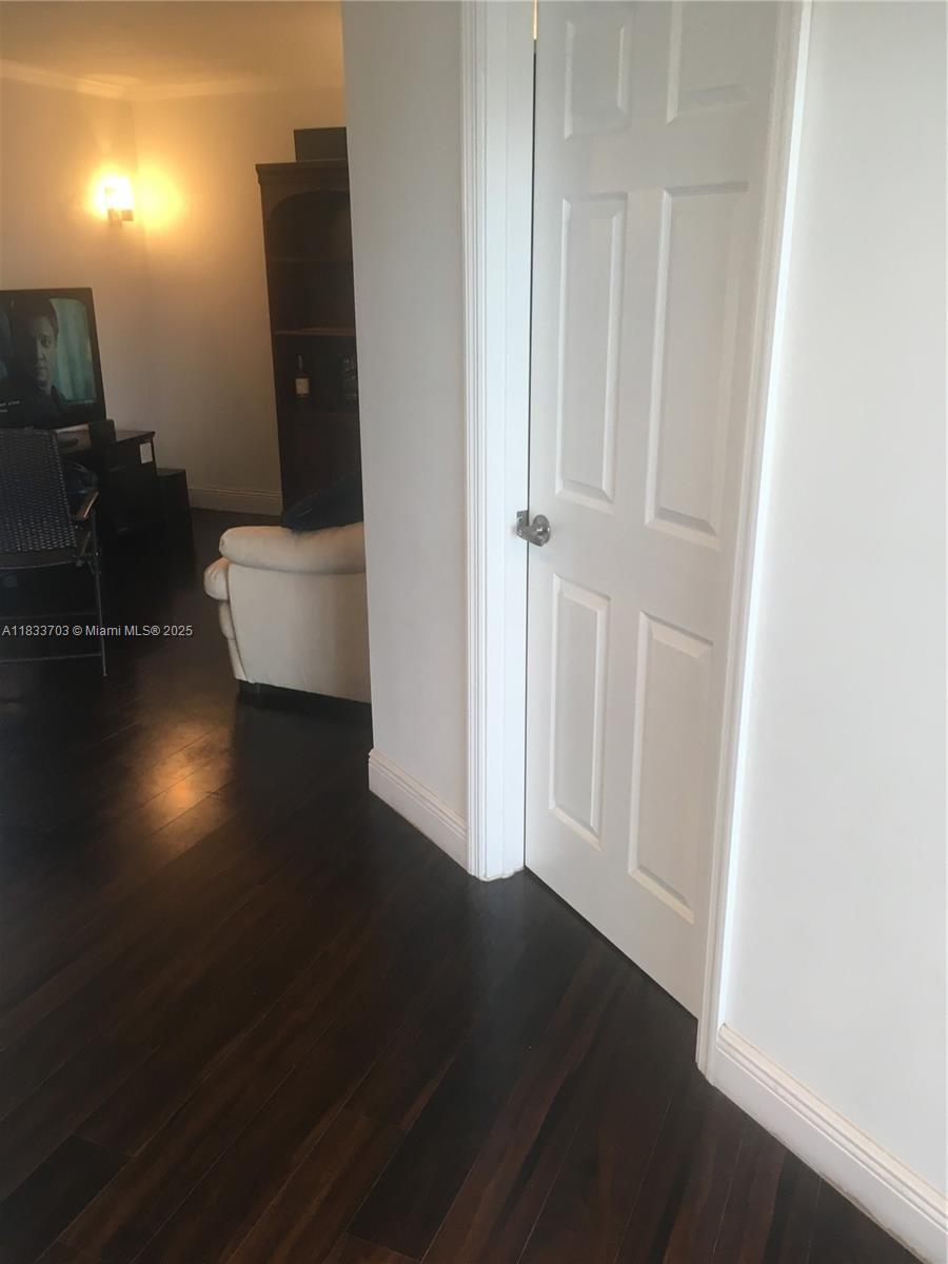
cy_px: 632
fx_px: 1059
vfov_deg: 61.7
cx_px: 474
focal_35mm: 29
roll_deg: +0.1
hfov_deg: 48.2
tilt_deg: -19.7
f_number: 2.2
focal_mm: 4.15
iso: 50
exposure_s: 1/30
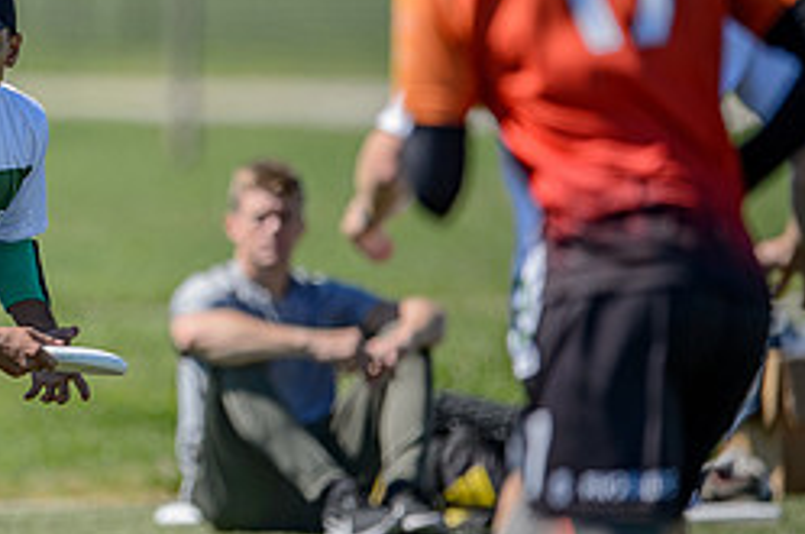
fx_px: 20823
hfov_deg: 2.2
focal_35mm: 933
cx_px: -52
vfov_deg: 1.5
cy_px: 184
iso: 200
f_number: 2.8
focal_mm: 400
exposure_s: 1/4000
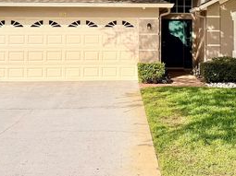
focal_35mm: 47
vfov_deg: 29.2
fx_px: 320
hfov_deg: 40.2
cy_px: 9
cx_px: 147
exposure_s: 1/6173
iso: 80
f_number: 1.78
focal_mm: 6.76
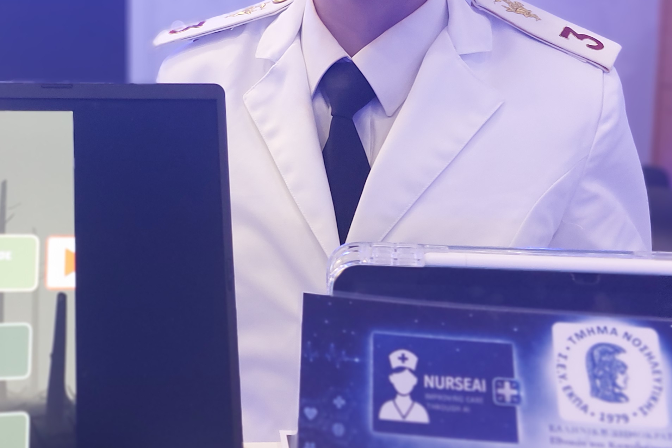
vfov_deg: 21.5
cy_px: 141
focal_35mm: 63
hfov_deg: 31.2
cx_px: 149
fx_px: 1176
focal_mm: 5.23
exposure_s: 1/25
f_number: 1.8
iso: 125
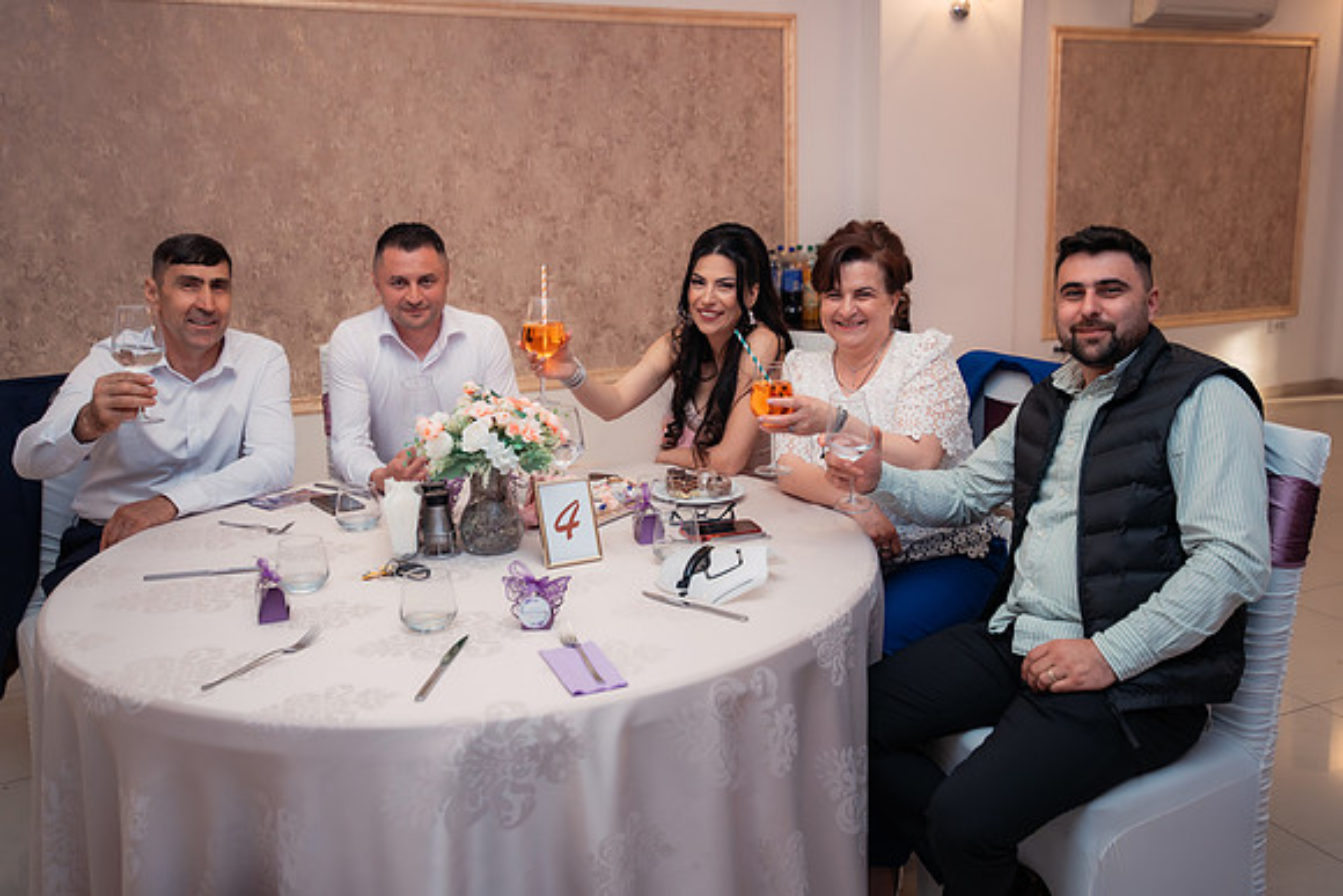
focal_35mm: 33
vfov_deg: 39.8
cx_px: 705
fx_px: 1236
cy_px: 401
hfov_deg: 57.0
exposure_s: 1/200
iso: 1600
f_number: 2.8
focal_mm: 30
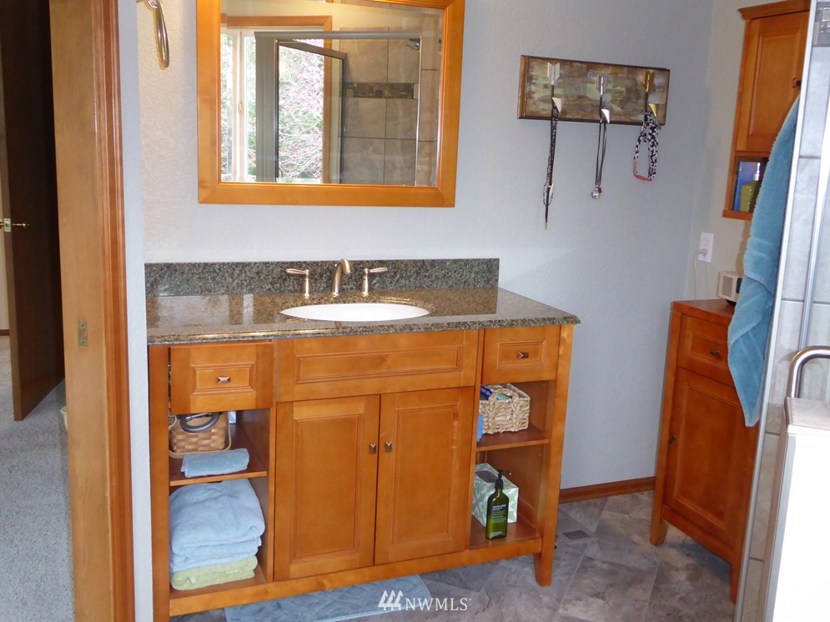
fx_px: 839
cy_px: 312
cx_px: 425
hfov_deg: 52.6
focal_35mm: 35
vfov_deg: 40.7
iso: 500
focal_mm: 5.8
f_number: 3.6
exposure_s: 1/60
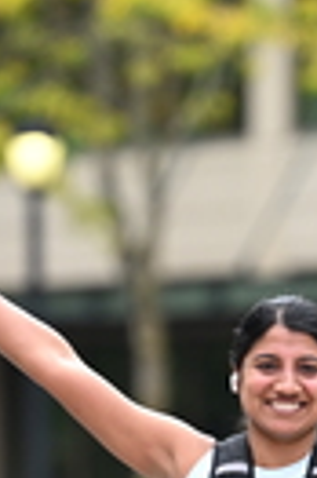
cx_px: 312
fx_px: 9190
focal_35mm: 694
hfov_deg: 2.0
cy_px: 587
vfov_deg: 3.0
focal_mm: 165
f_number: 2.8
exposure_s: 1/2000
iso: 640
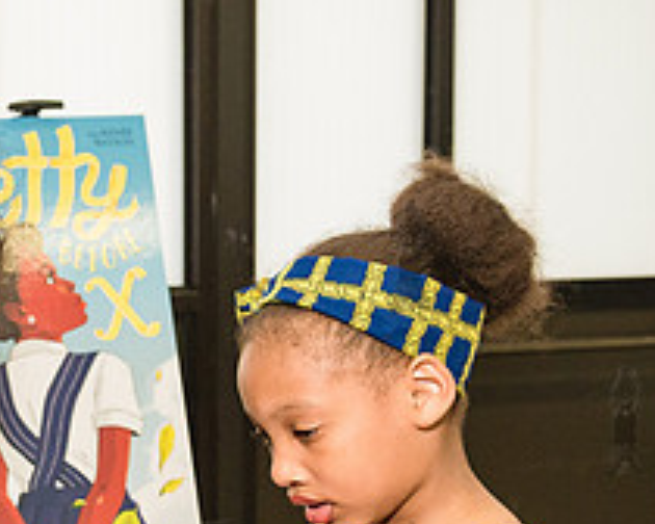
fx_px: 1745
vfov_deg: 16.8
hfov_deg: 19.8
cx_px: -163
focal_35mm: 90
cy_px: 484
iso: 2000
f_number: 4.5
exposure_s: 1/500
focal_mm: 29
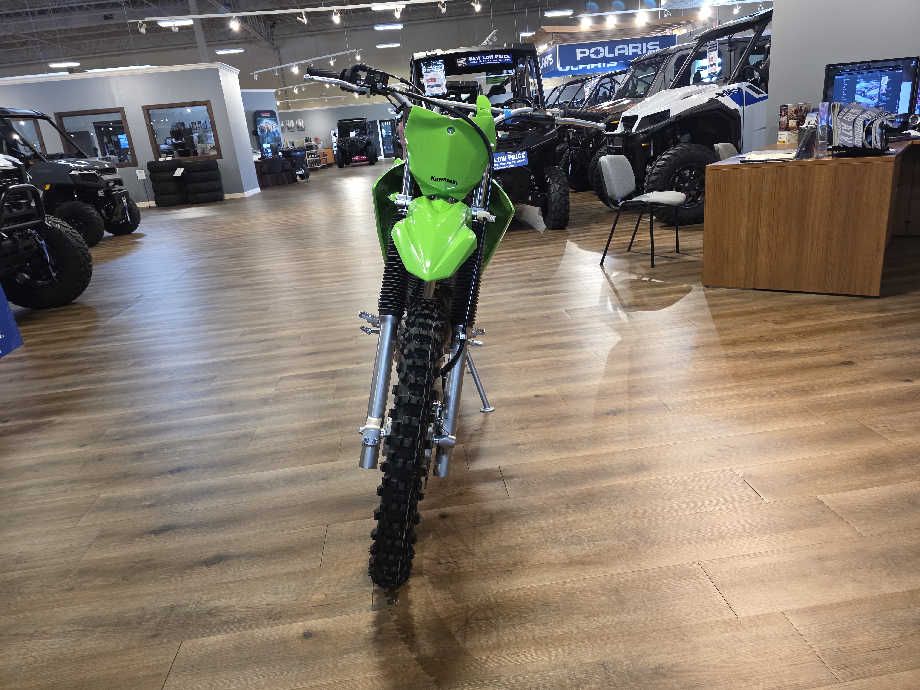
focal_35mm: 23
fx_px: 611
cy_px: 345
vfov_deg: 58.9
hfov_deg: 73.9
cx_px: 460
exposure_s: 1/120
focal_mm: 6.3
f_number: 1.7
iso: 640
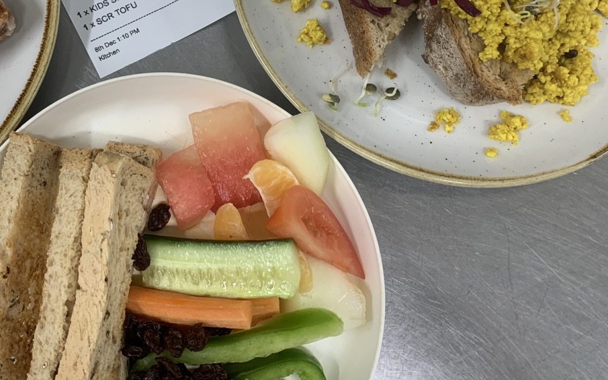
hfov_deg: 49.1
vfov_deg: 32.0
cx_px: 180
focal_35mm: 39
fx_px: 646
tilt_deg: -76.6
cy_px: 83
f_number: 1.8
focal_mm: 4.25
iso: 100
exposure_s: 1/113
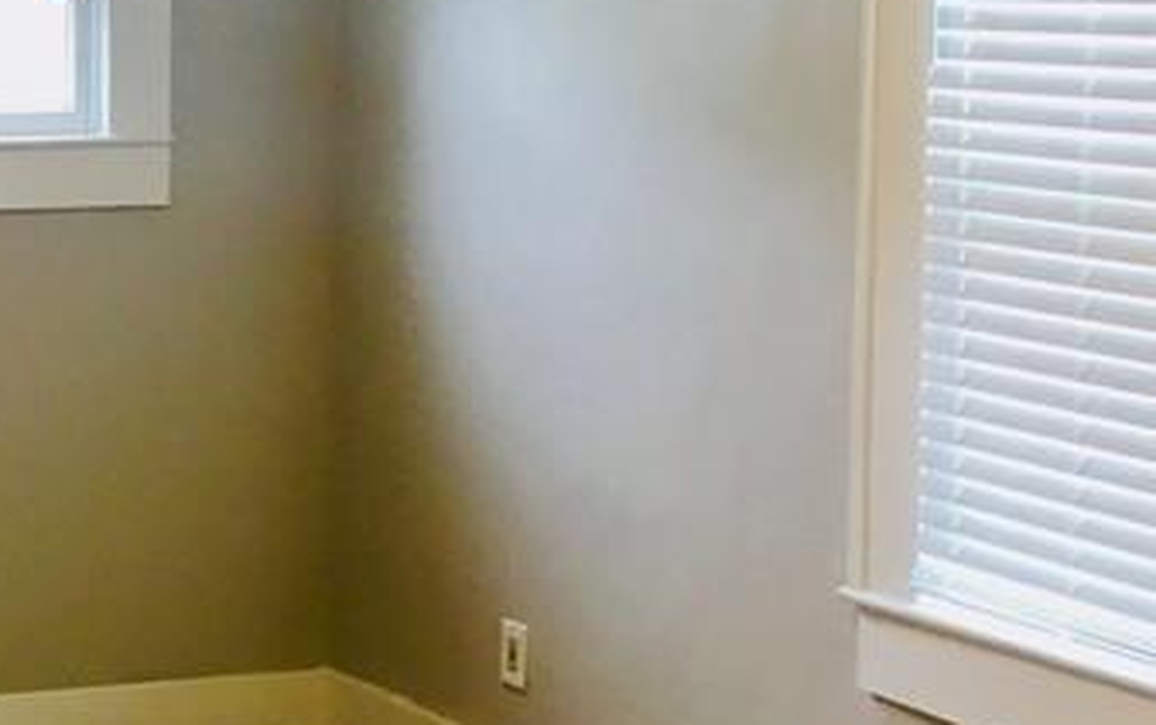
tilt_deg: -5.3
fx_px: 2933
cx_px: -75
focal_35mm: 93
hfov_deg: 21.3
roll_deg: +0.5
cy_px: 222
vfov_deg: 14.1
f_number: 2.2
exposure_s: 1/30
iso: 64
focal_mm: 4.15
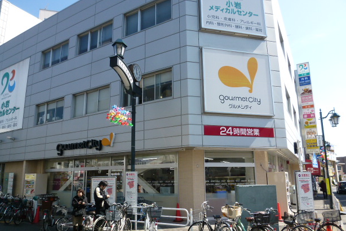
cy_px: 130
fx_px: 250
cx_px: 168
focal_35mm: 26
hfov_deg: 69.4
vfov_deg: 49.5
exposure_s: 1/400
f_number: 4
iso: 100
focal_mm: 4.3
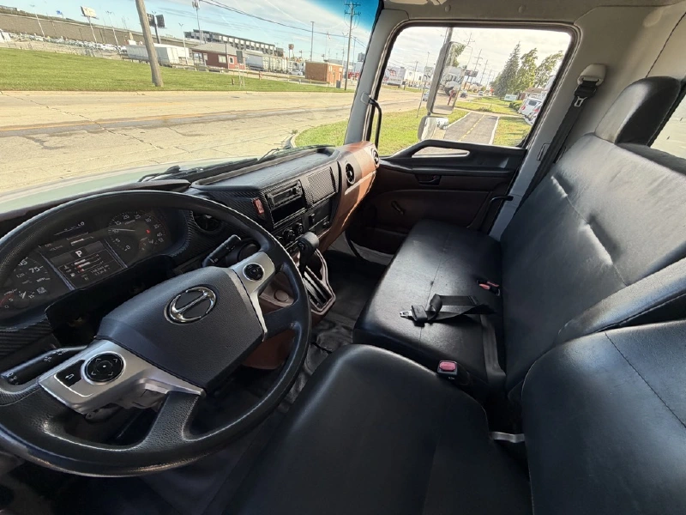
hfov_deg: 102.1
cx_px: 343
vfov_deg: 85.7
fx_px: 277
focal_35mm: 14
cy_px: 258
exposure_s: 1/143
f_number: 2.2
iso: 40
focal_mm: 2.22
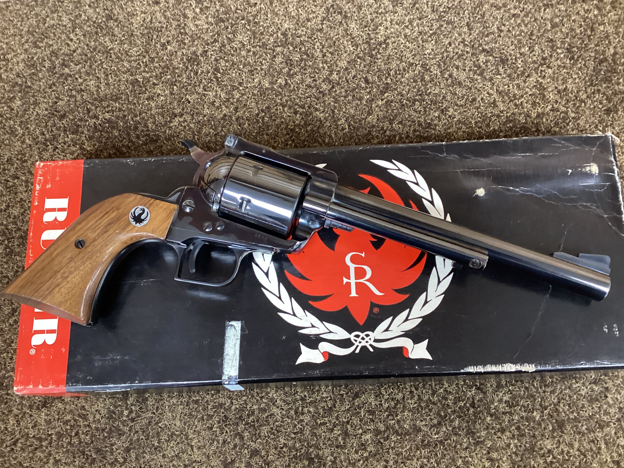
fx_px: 577
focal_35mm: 32
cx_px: 307
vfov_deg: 44.2
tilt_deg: -73.6
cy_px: 228
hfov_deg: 56.8
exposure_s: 1/30
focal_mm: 3.3
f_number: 2.4
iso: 400
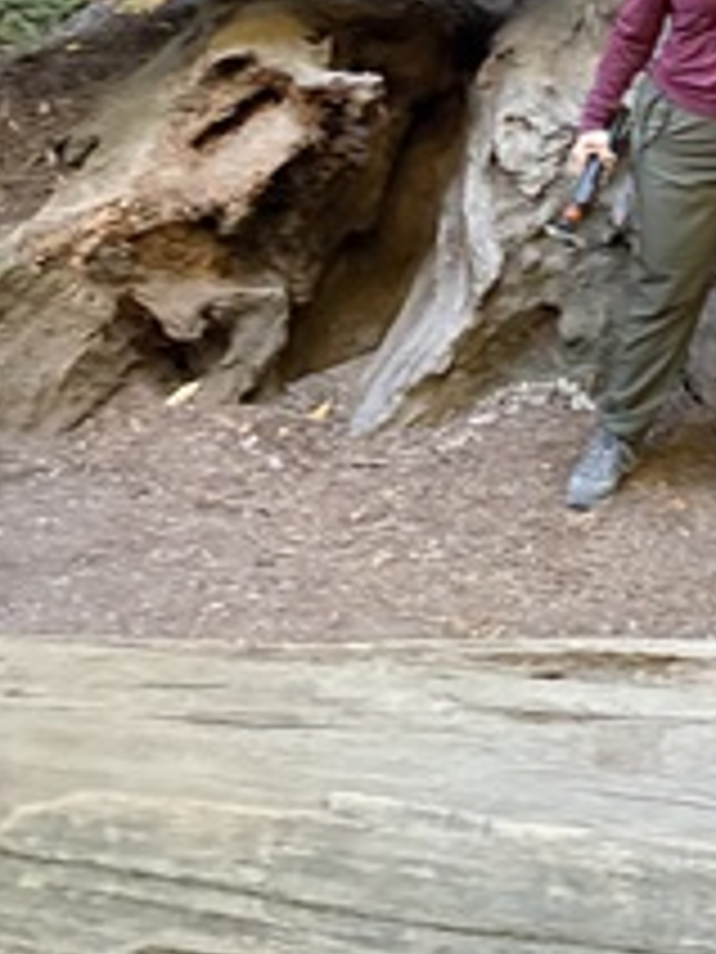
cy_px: -122
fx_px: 1627
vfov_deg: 29.2
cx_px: 874
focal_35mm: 59
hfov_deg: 22.7
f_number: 1.78
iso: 800
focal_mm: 6.76
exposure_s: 1/60
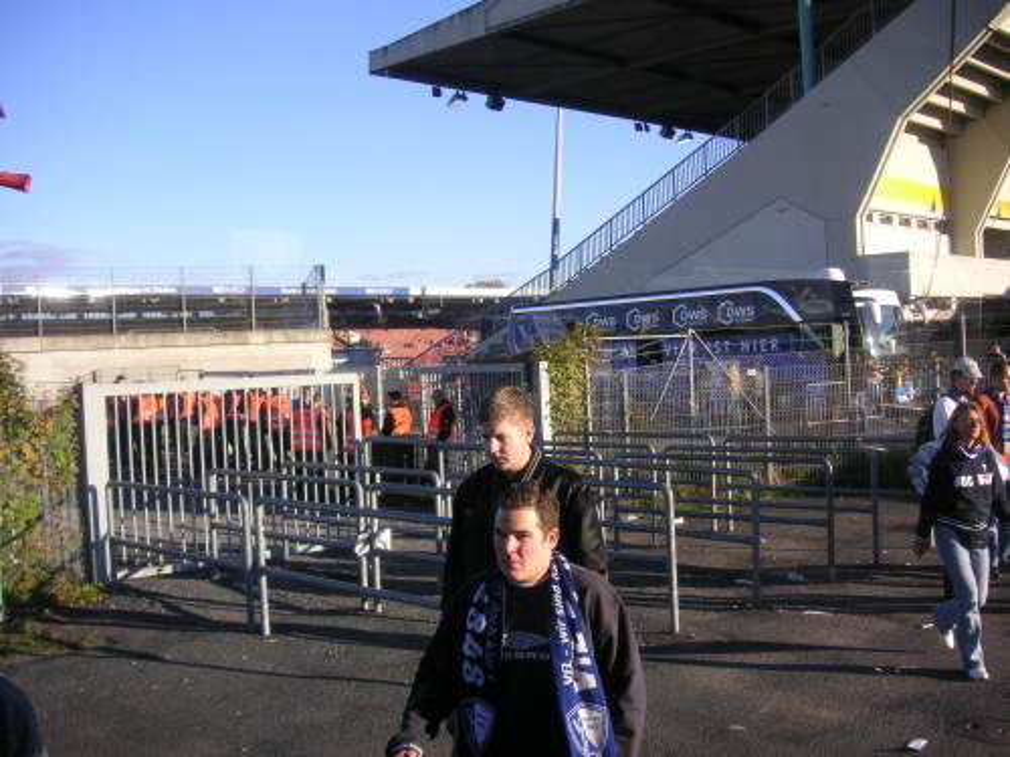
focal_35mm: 37
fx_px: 1080
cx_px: 505
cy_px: 378
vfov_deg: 38.7
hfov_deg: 50.1
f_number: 2.8
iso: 50
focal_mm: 6.1
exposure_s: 1/750
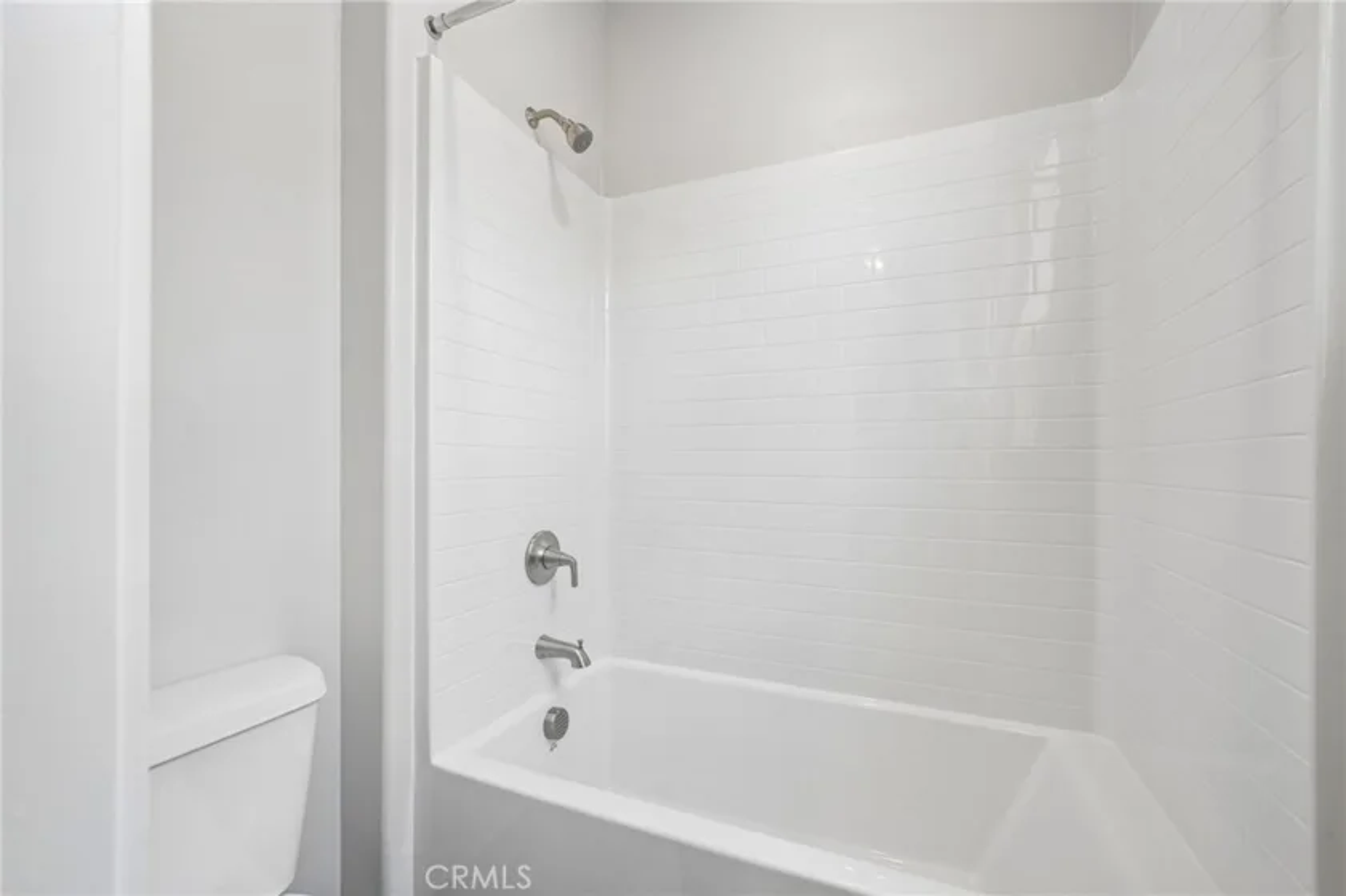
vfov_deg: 81.2
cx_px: 673
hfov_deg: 104.3
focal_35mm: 14
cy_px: 448
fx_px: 523
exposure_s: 1/30
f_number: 9
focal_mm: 14
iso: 400
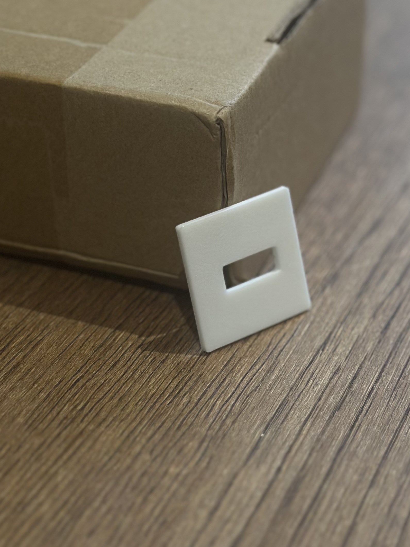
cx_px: 241
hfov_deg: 16.2
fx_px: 1437
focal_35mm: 91
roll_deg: -1.5
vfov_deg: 21.5
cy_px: 202
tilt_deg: -30.6
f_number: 1.78
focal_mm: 6.86
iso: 125
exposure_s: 1/50
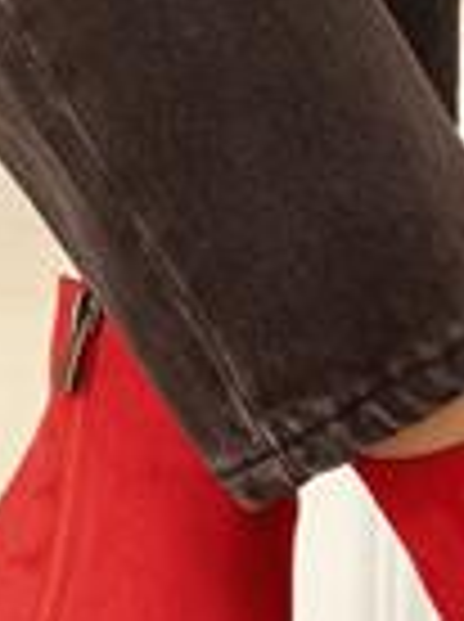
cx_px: 518
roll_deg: -1.2
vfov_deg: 12.4
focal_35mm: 156
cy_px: 709
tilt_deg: -11.0
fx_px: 2797
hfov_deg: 9.4
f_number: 2
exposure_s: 1/122
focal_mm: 6
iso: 64
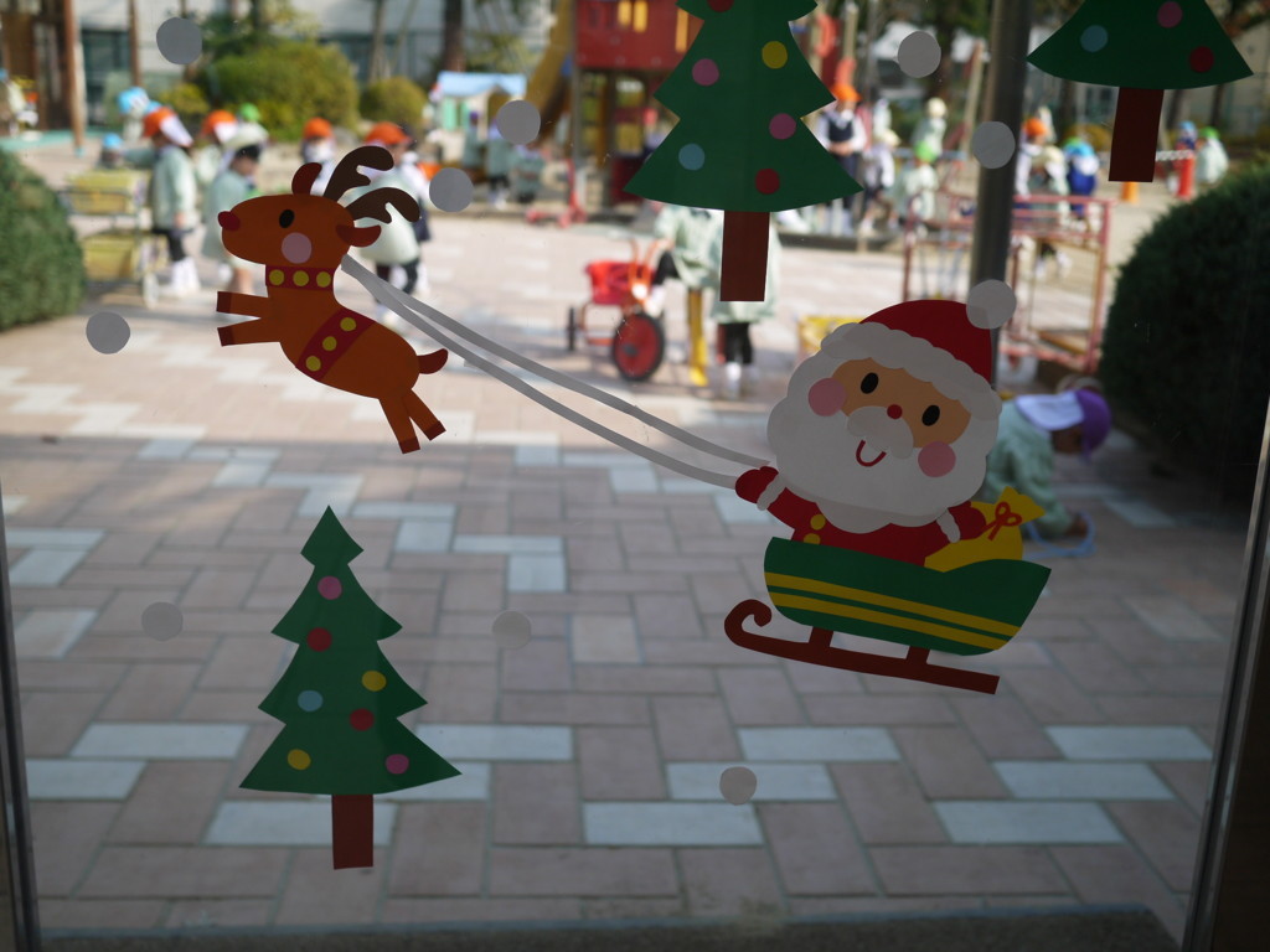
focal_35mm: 40
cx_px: 635
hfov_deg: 46.8
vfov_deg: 36.0
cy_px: 476
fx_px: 1468
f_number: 2.2
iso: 160
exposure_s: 1/1600
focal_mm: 20
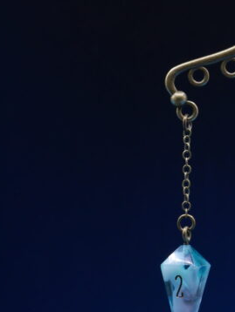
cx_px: 255
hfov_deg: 10.9
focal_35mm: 134
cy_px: 222
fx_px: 1211
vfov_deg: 14.7
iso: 800
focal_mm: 30
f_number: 6.3
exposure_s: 1/60
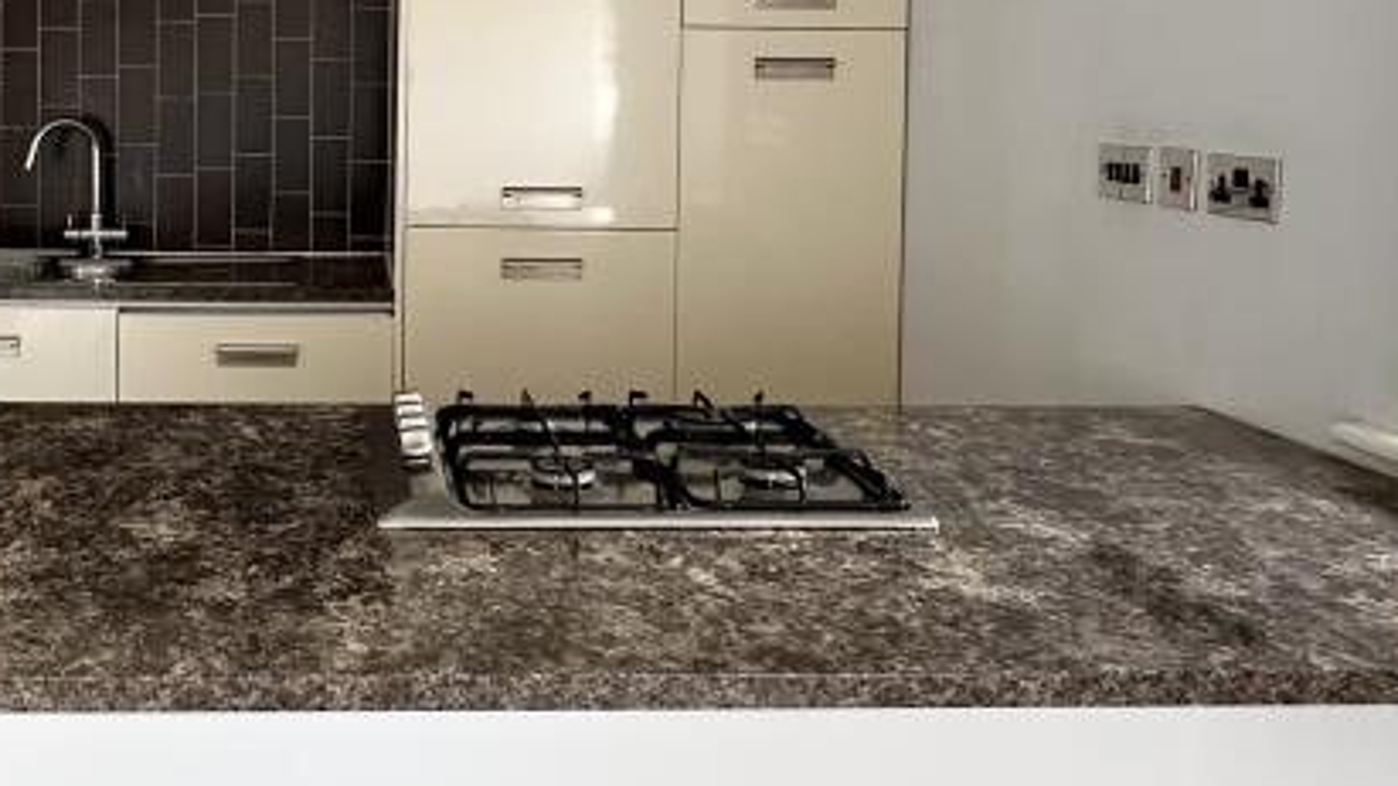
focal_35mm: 38
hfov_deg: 51.1
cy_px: 122
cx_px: 391
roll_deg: -1.2
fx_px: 1408
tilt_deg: -0.7
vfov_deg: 30.2
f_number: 2.2
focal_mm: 2.22
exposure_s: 1/76
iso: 320
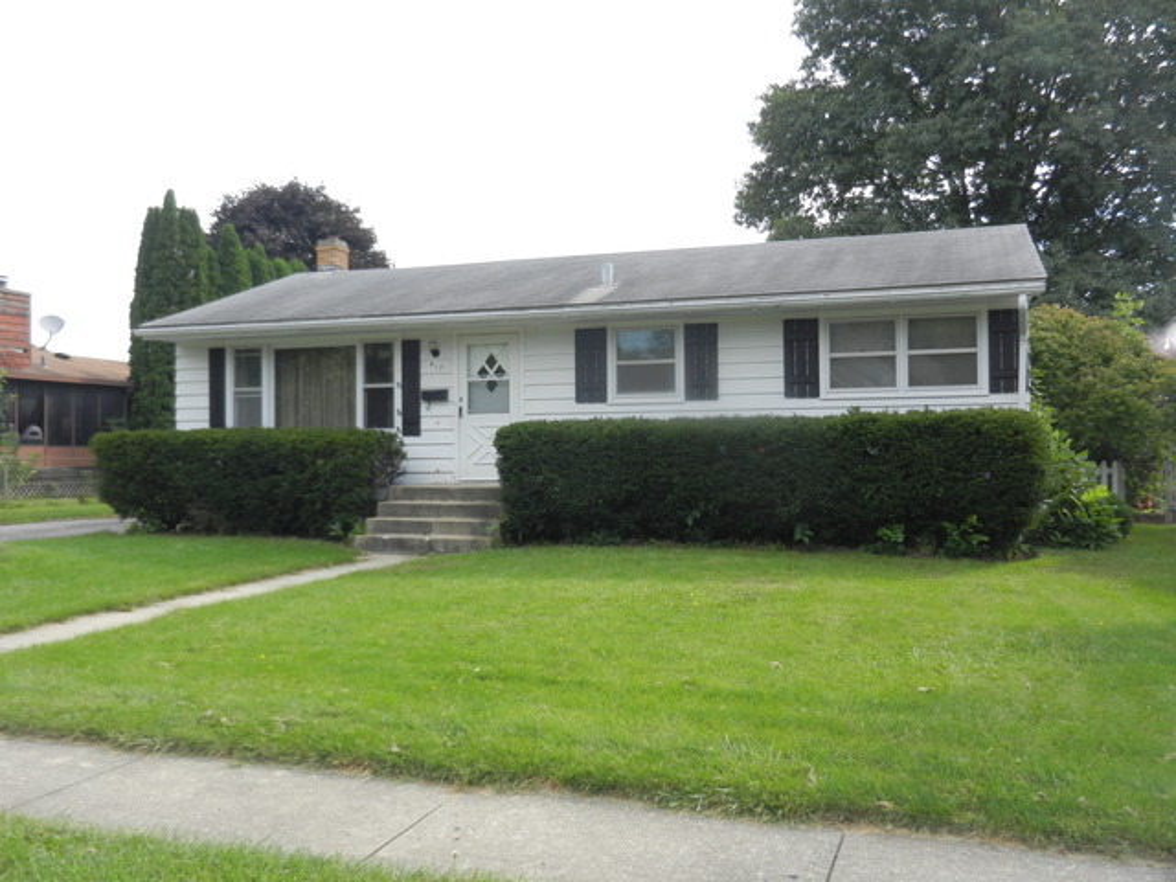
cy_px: 441
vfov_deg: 42.9
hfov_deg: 55.4
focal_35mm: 33
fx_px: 1121
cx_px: 588
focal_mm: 5.9
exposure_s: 1/400
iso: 160
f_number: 3.8
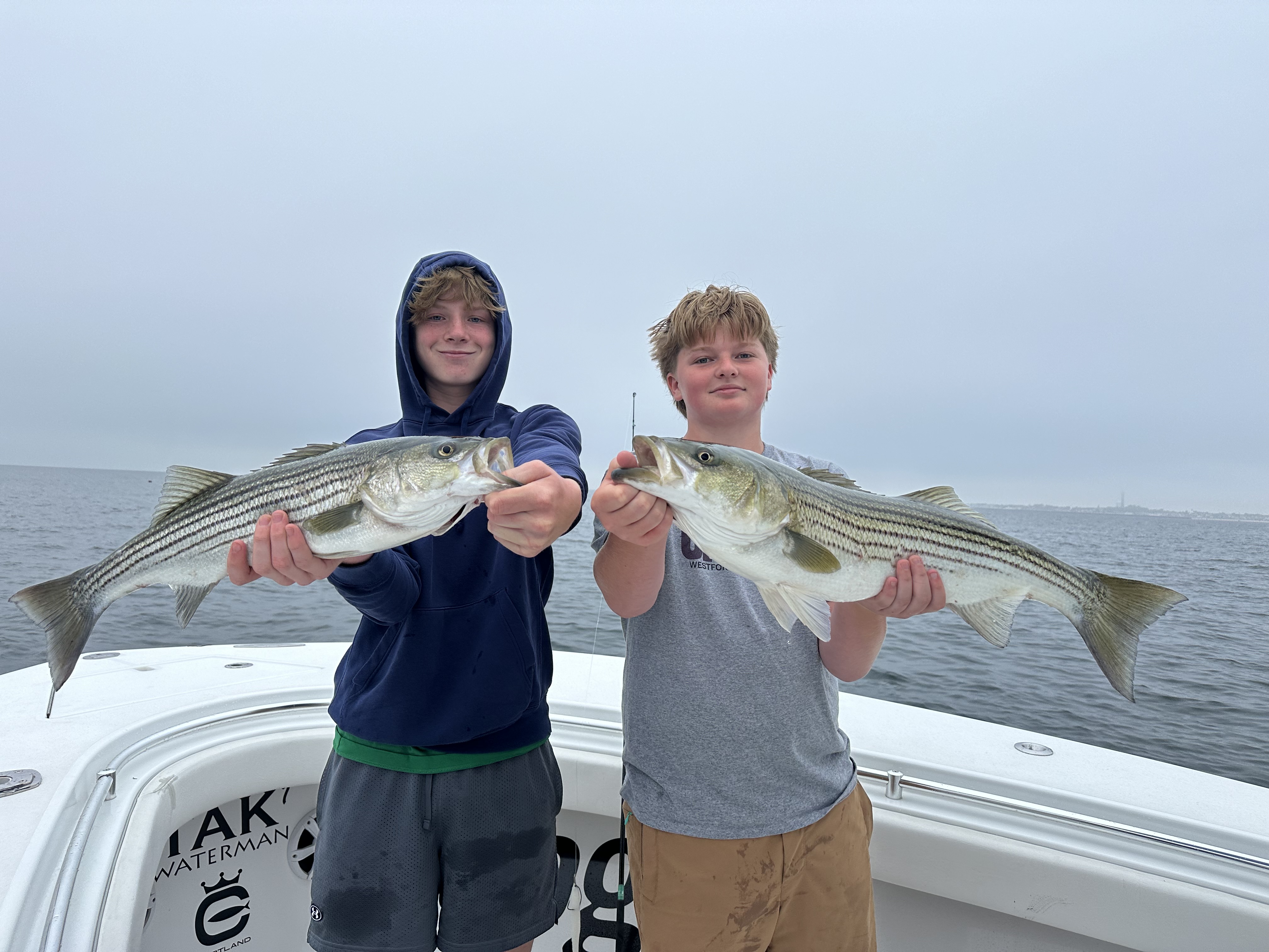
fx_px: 880
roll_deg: -2.8
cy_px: 476
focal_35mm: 24
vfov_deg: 56.8
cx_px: 634
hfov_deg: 71.6
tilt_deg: +4.5
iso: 80
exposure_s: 1/570
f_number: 1.78
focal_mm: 6.86
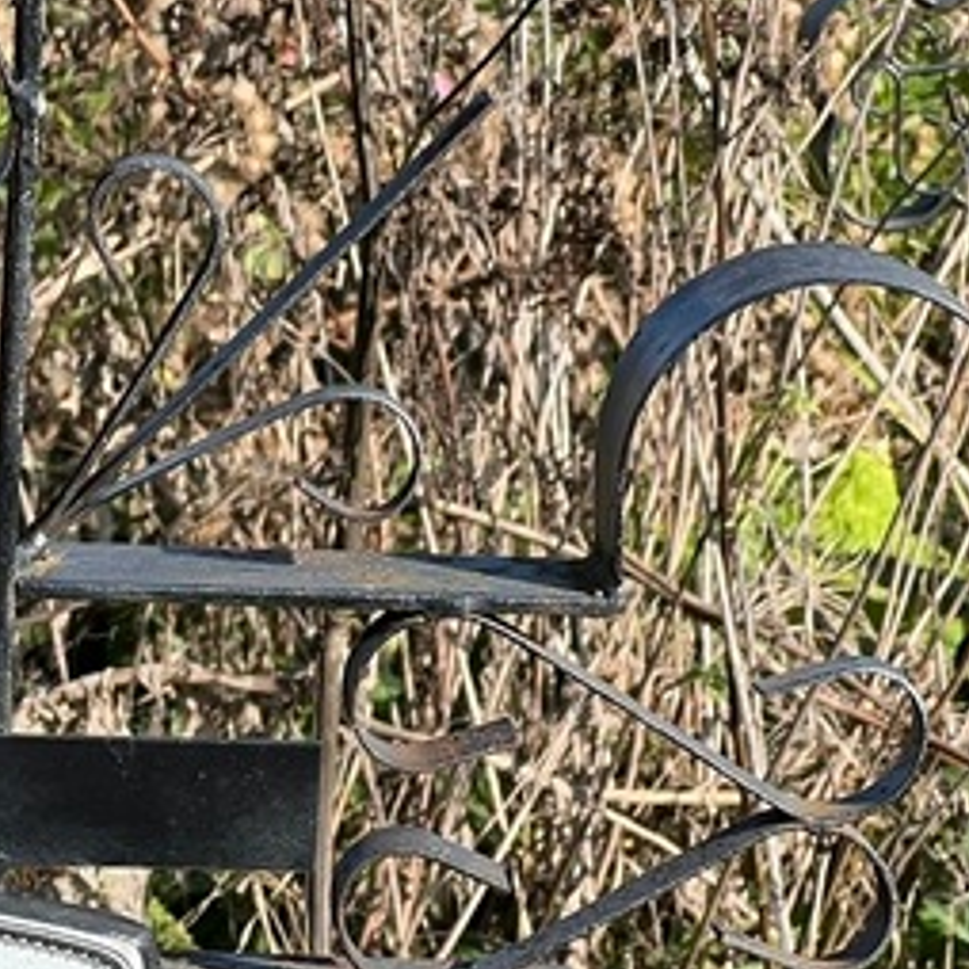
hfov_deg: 8.1
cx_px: -160
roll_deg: -0.5
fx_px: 6777
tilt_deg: -17.1
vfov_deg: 8.1
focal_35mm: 214
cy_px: 1118
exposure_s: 1/314
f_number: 2.8
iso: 32
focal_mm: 9
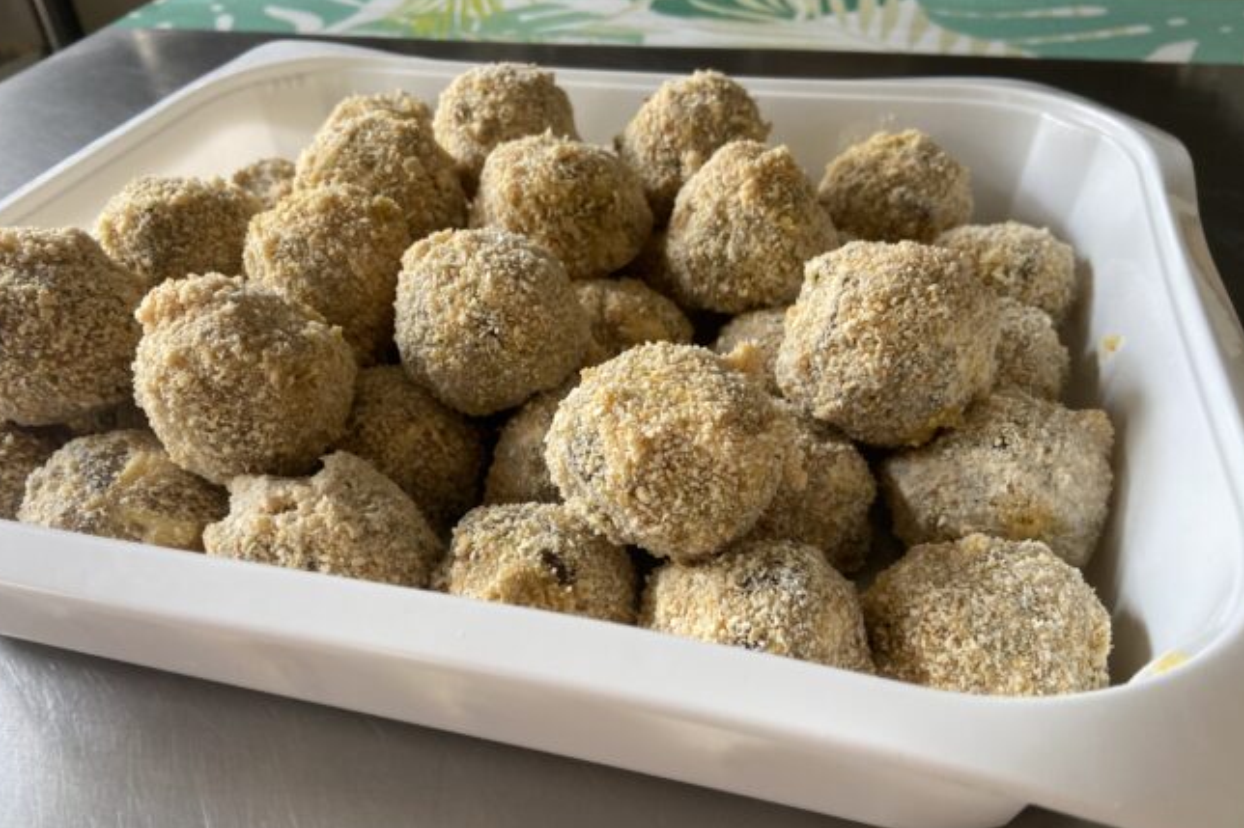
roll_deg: +3.2
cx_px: 615
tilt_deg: -40.0
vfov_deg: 46.4
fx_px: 967
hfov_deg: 65.5
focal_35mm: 28
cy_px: 432
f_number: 1.8
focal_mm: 4.25
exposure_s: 1/121
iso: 80
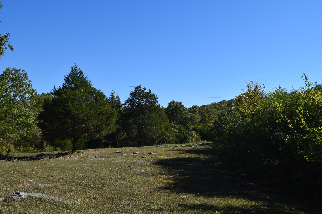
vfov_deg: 36.9
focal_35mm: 36
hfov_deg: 53.1
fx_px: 322
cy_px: 107
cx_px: 161
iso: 100
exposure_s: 1/200
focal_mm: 24
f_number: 11
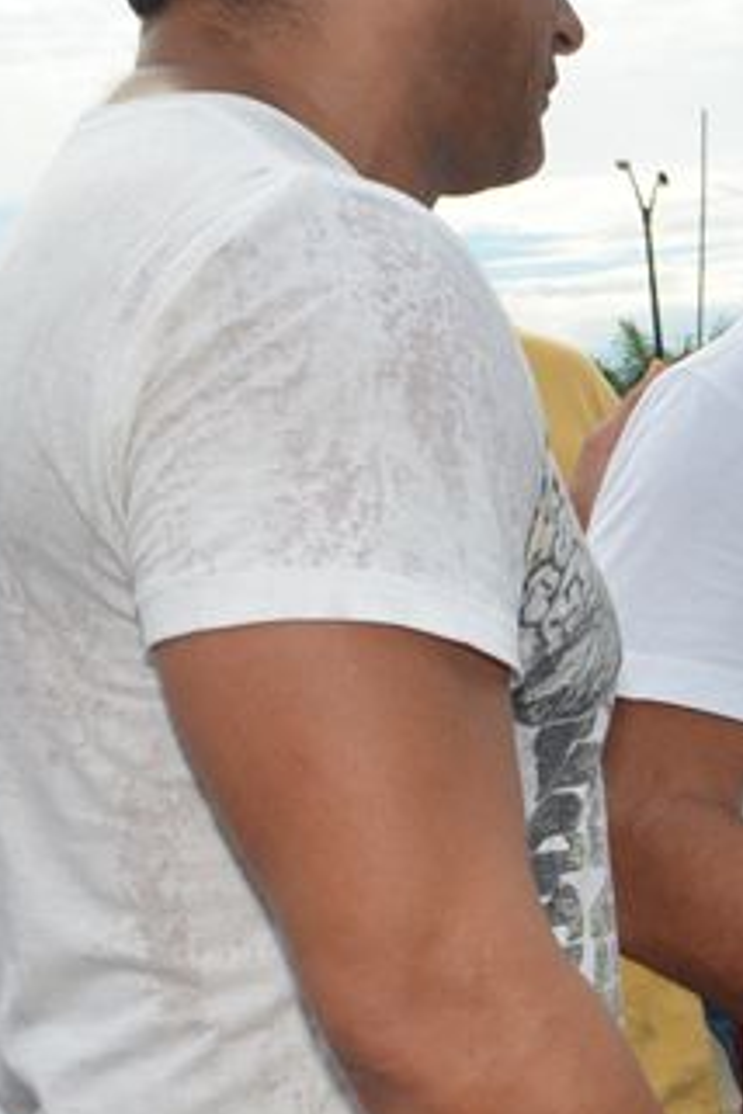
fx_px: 2817
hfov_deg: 13.3
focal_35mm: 91
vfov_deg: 22.0
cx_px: 1406
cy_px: 961
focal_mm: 18
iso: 125
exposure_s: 1/160
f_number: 10
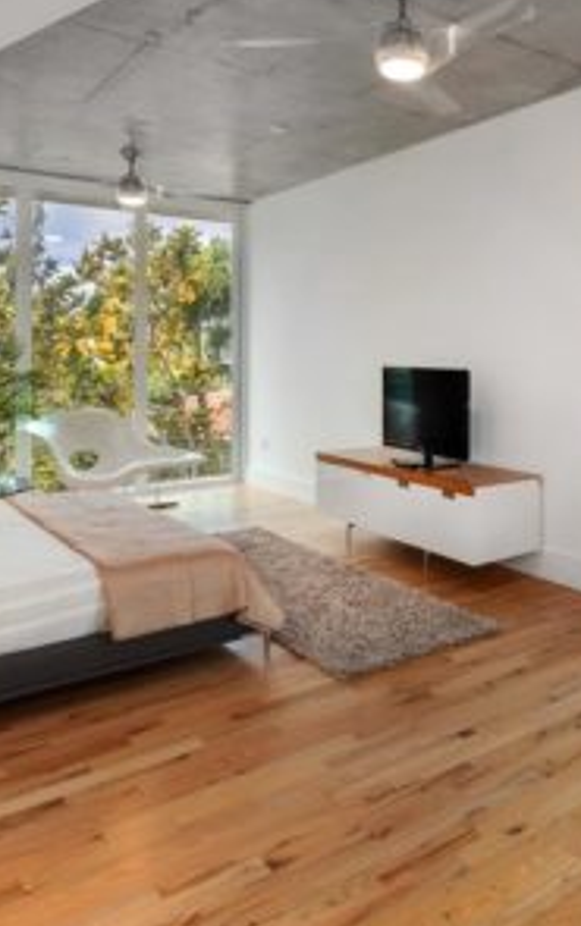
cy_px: 330
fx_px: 733
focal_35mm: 29
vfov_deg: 63.4
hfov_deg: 41.5
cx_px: 459
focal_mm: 14
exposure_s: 1/6
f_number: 8
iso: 400
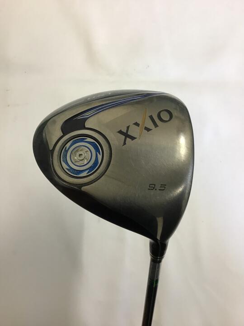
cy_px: 163
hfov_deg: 45.4
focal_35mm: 31
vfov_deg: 58.4
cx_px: 122
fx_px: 291
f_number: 2.4
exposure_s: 1/33
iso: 80
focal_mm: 3.3
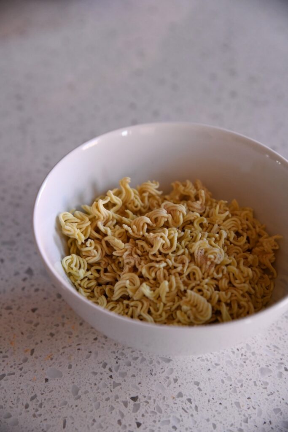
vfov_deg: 32.4
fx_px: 744
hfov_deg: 21.9
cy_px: 216
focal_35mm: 62
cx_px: 144
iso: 2500
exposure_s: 1/200
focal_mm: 62
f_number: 4
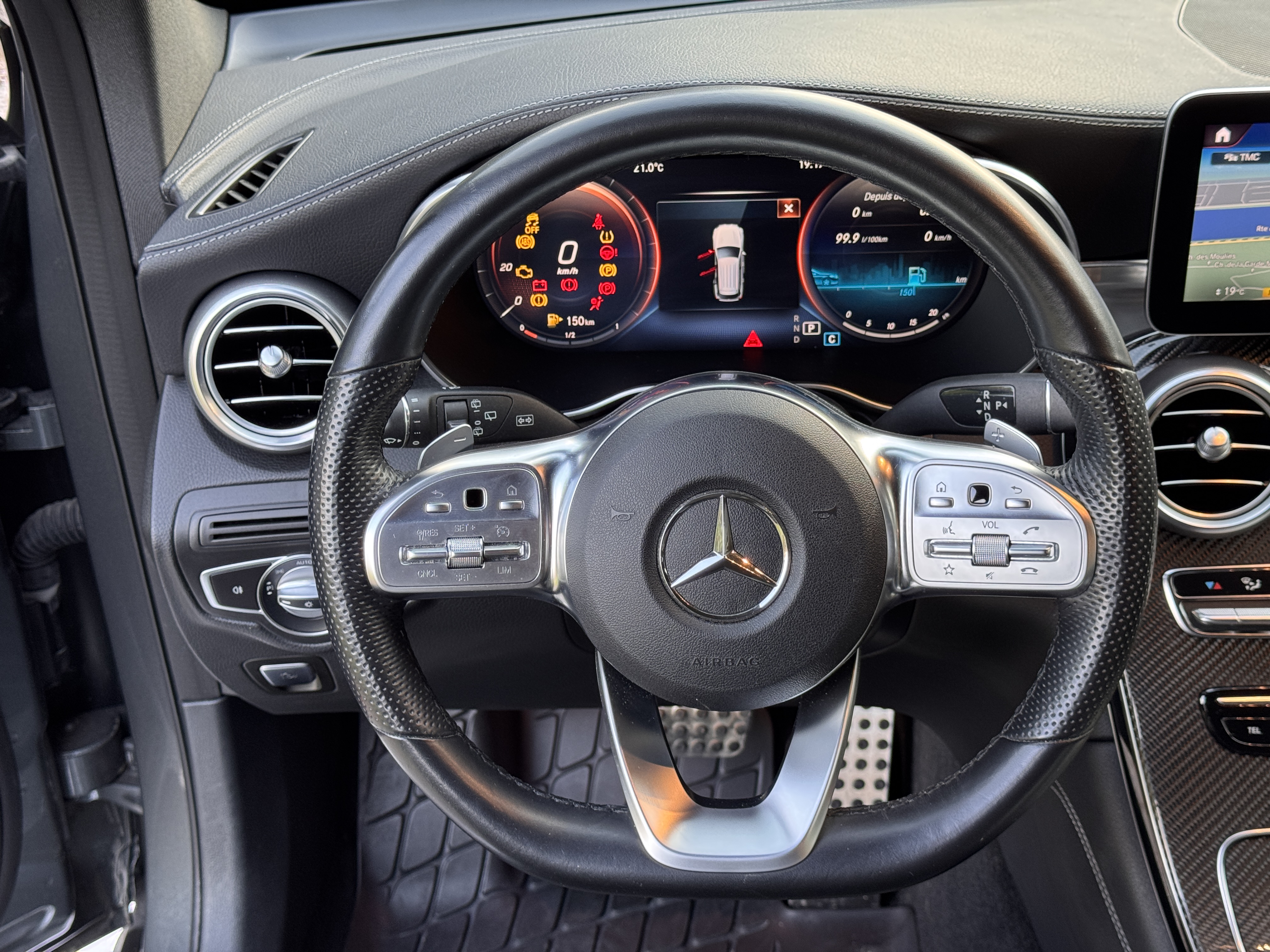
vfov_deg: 30.3
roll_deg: +1.6
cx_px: 635
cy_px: 476
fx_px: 1761
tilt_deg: -30.8
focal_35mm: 48
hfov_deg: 39.7
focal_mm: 6.76
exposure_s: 1/59
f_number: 1.78
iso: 125
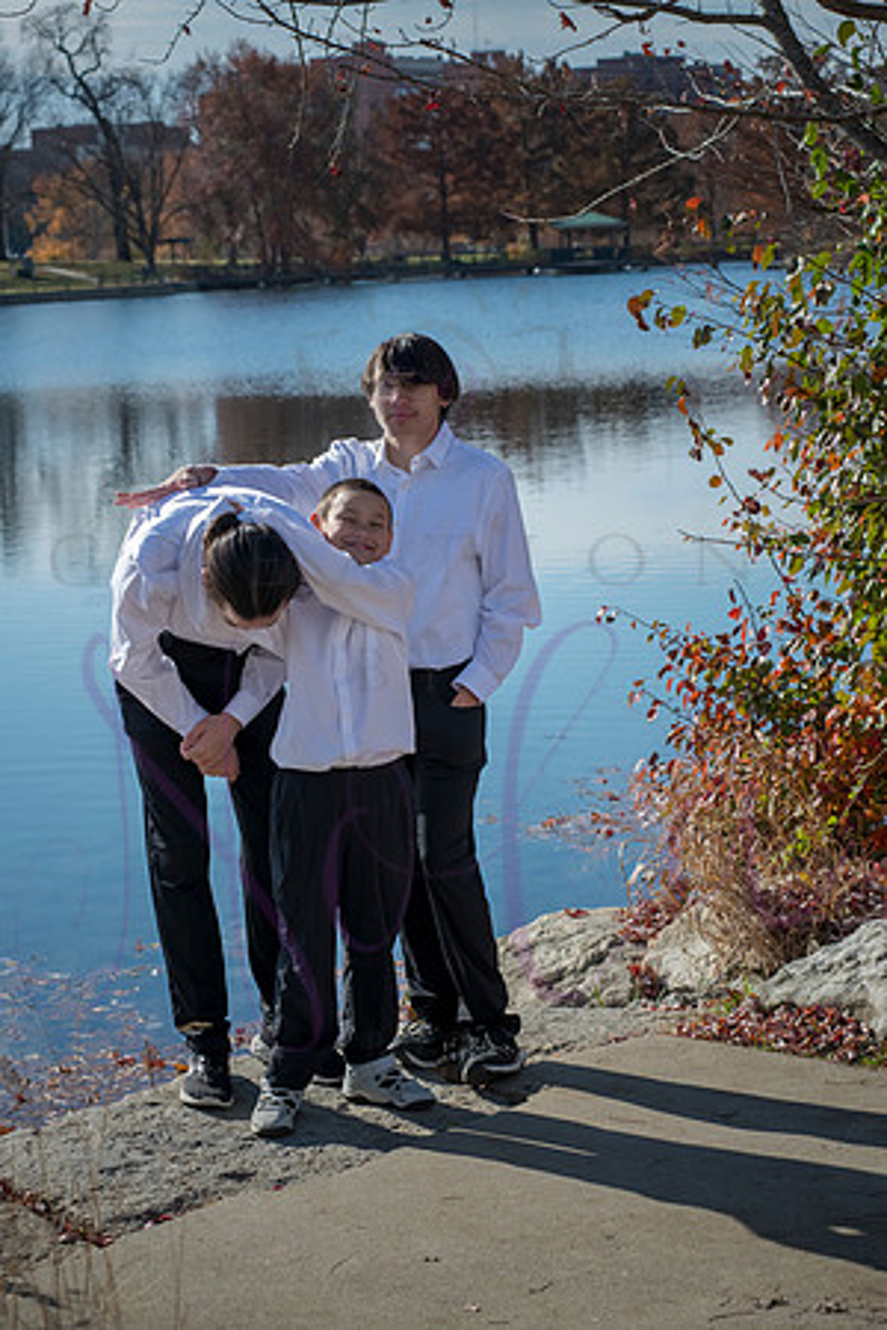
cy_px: 665
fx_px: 2956
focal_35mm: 80
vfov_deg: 25.4
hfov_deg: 17.1
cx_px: 444
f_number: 8
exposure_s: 1/800
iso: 400
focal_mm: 80
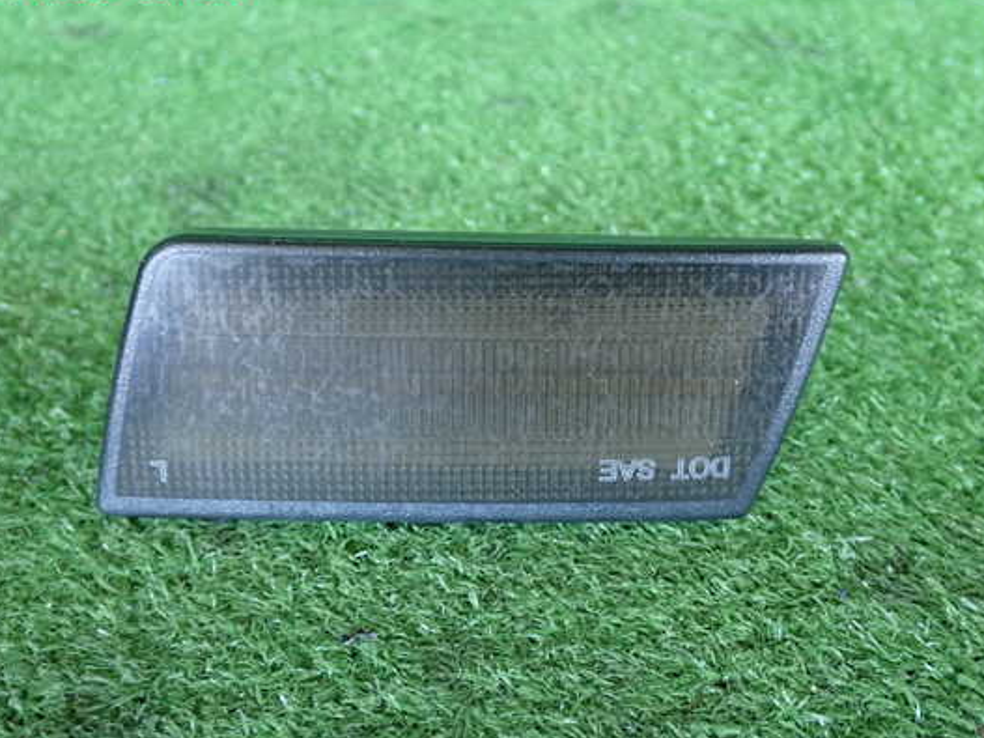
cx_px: 459
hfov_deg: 45.8
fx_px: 1165
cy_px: 381
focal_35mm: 41
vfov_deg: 35.1
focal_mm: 6.37
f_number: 2.5
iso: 500
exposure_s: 1/40
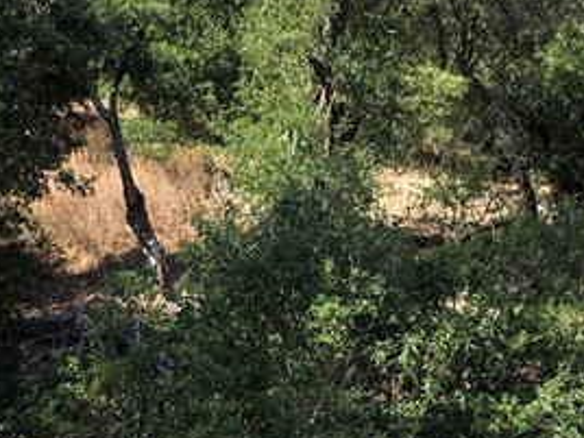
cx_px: 296
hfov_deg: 22.3
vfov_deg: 16.3
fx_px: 1485
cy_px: 469
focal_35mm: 88
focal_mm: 6.3
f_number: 1.7
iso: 80
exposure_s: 1/1542
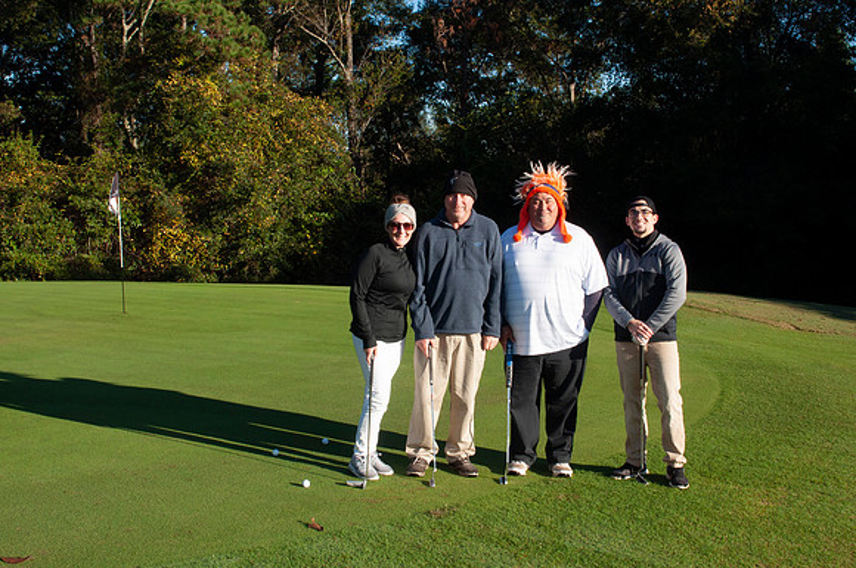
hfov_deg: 45.0
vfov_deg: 30.8
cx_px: 428
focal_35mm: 44
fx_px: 1033
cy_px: 284
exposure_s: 1/200
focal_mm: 29
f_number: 16
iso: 400
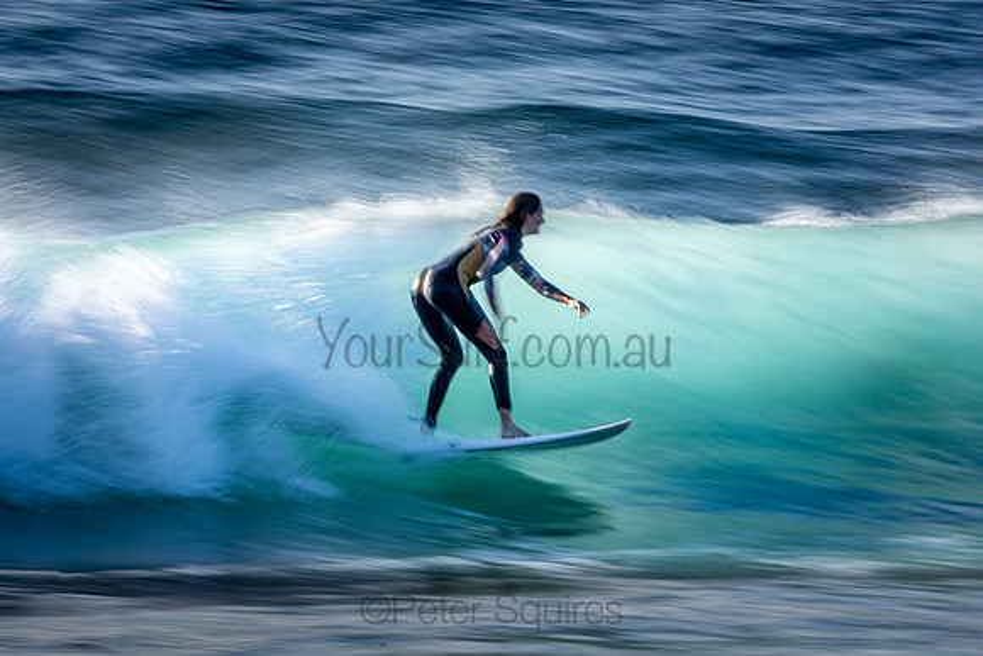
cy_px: 328
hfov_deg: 2.7
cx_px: 492
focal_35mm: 750
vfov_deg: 1.8
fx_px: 20483
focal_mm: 500
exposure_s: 1/20
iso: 125
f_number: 25
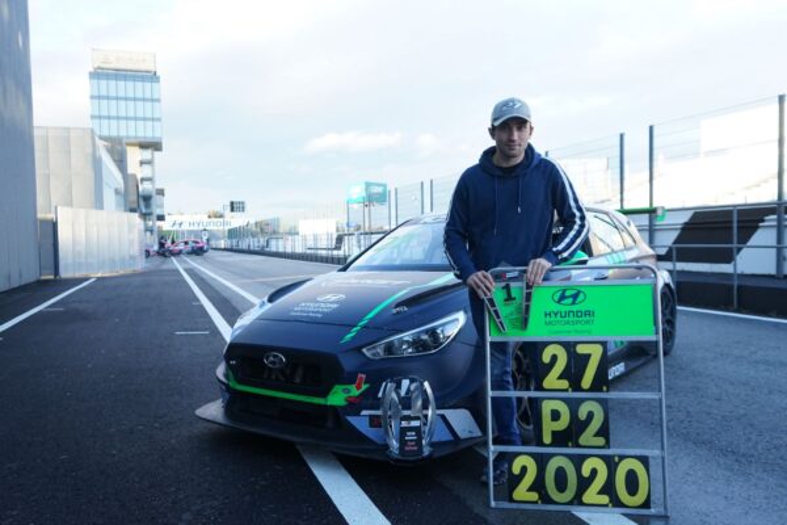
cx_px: 394
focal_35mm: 29
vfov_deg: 45.0
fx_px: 634
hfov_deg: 63.7
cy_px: 262
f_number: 4
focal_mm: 29
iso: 1600
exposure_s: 1/640
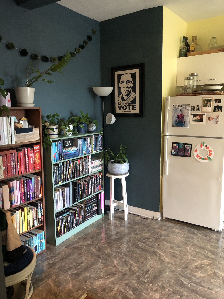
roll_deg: +0.3
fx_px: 242
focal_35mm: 28
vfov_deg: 63.4
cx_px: 112
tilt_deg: -8.0
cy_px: 150
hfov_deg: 49.7
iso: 100
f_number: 1.8
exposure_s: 1/6
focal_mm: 3.99
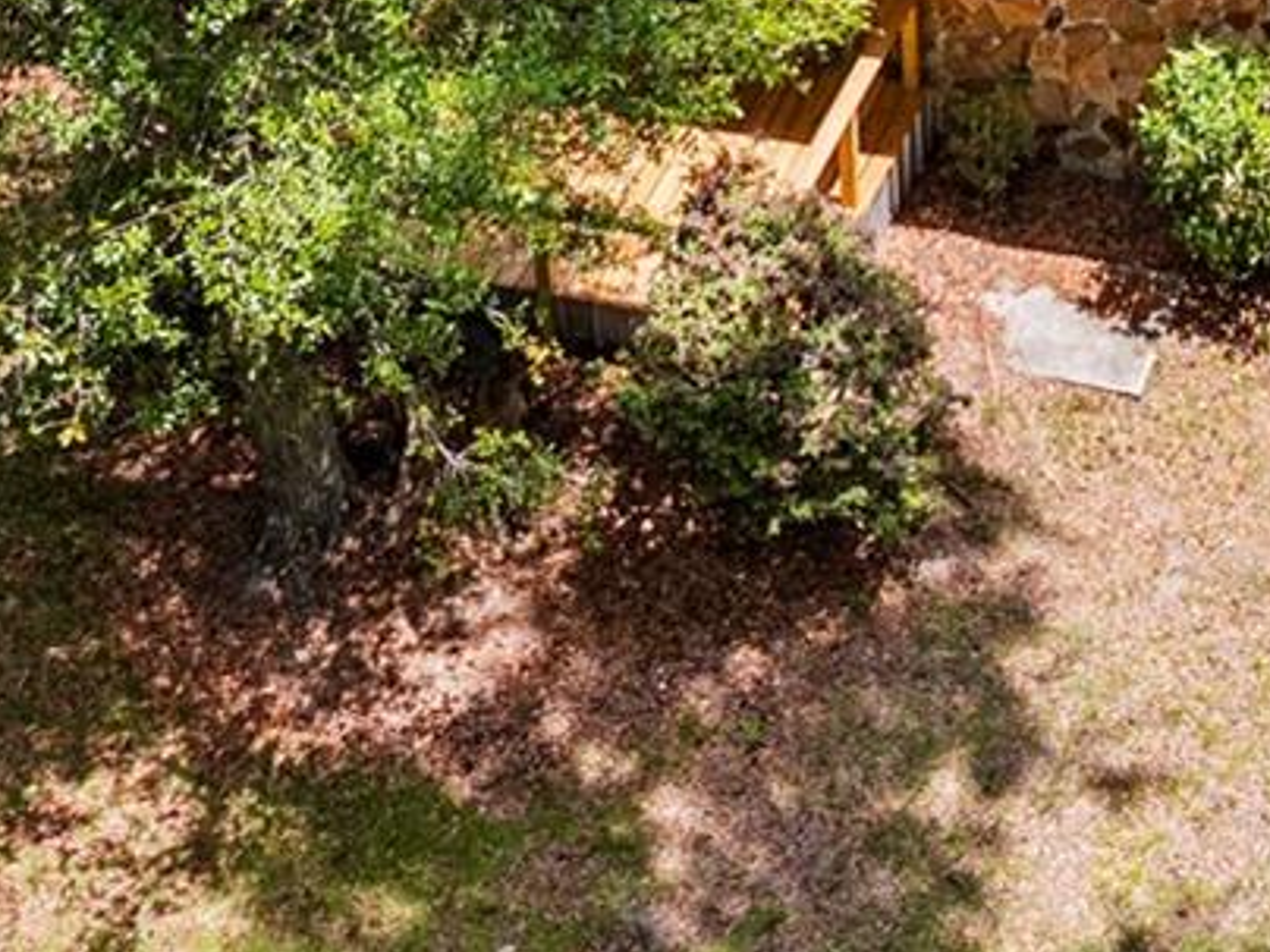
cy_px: -881
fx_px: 3485
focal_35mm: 95
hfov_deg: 20.0
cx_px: 1283
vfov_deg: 13.6
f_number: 2.8
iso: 190
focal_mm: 12.29
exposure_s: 1/1600
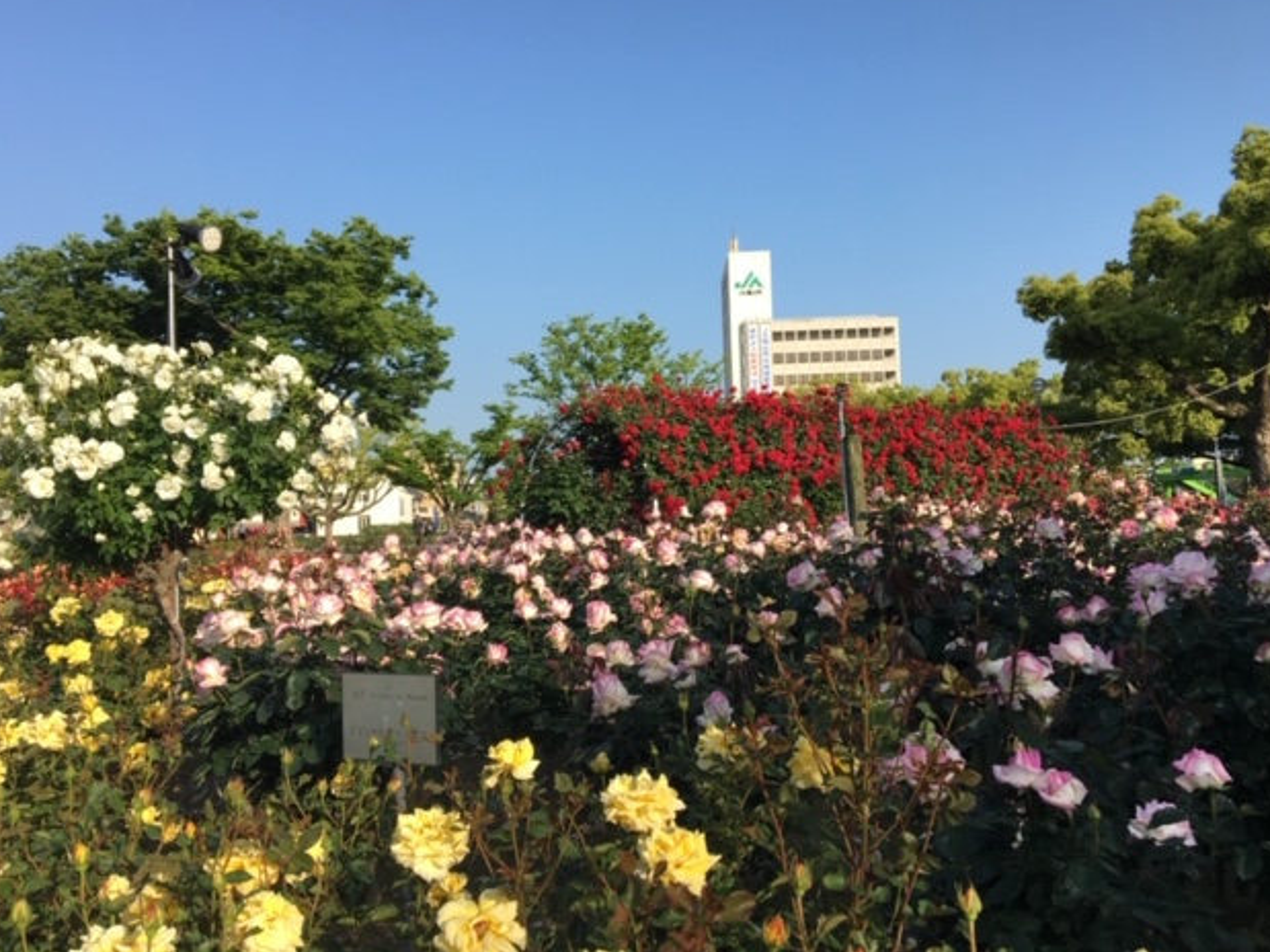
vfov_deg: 46.8
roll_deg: +1.8
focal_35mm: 30
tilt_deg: +1.9
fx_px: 1100
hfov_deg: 60.0
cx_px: 640
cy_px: 462
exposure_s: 1/974
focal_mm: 4.15
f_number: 2.2
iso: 25
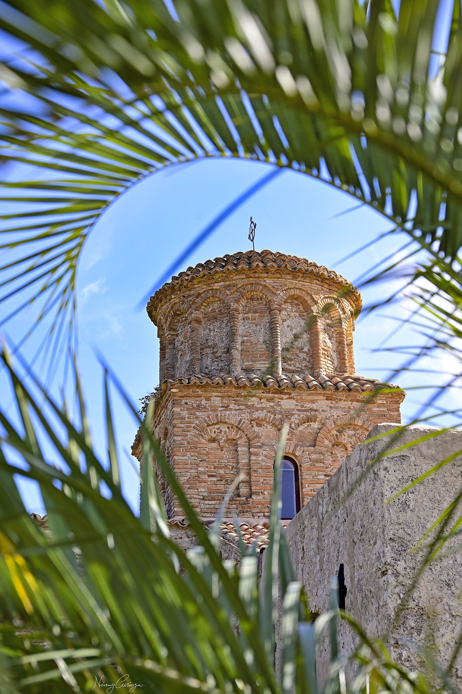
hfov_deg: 18.9
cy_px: 347
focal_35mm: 72
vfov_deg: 28.1
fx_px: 1388
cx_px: 231
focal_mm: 72
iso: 320
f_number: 6
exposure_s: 1/640
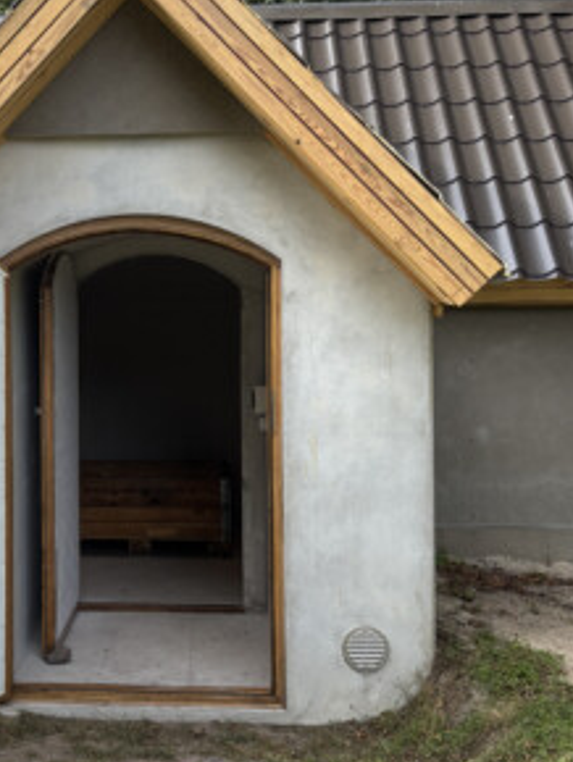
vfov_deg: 34.3
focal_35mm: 56
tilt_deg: -1.0
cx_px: 104
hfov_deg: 25.6
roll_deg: -0.6
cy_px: 335
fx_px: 1234
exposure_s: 1/581
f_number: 1.6
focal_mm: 5.96
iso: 50
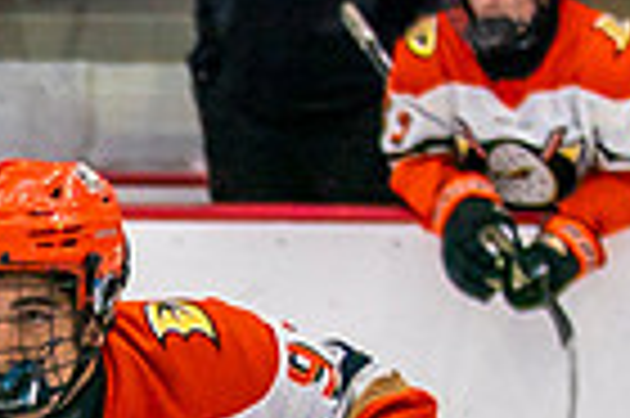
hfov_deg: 2.2
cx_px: -521
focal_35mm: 939
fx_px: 16413
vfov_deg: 1.5
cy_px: 909
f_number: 2.8
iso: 500
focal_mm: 102
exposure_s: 1/640
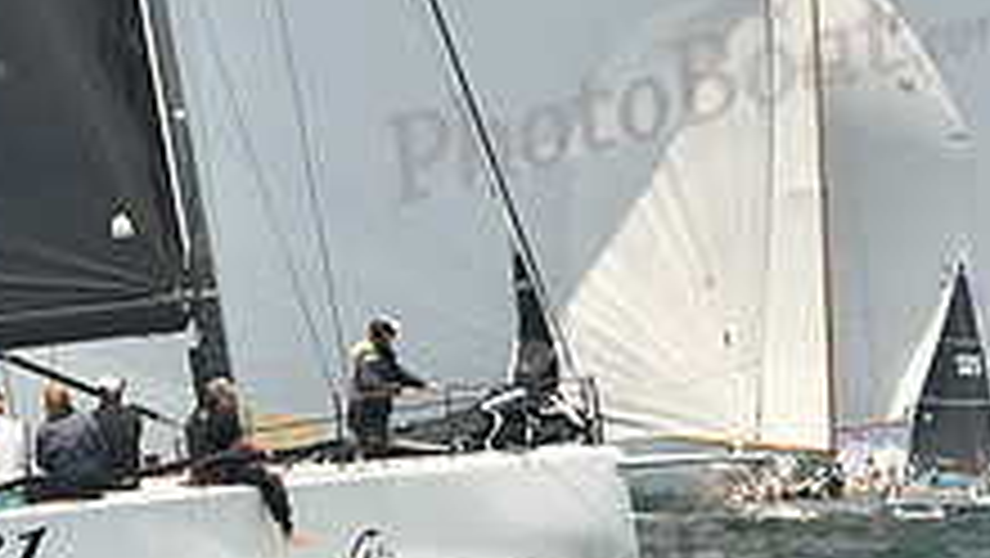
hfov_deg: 9.1
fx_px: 6172
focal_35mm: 235
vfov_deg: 5.2
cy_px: 385
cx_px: 158
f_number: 5
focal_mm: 85
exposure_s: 1/640
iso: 250
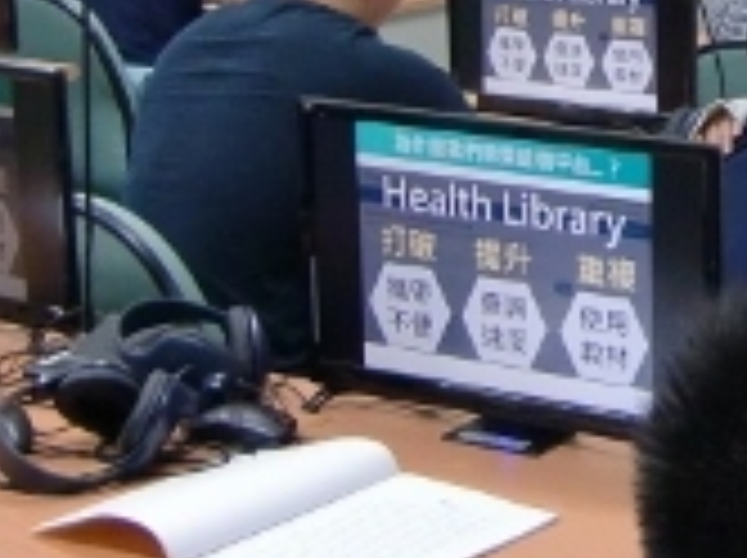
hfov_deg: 17.5
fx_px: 2327
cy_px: 86
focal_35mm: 108
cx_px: 855
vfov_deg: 13.6
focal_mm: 4.9
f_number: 2.6
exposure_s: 1/60
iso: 250
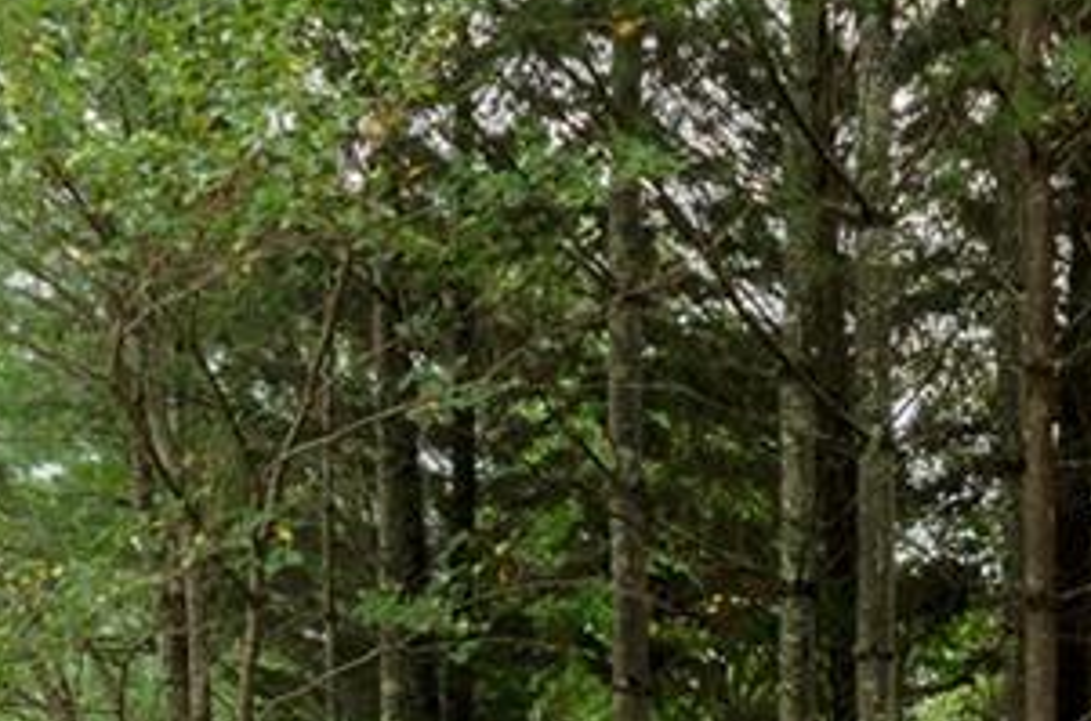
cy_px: 995
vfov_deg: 22.8
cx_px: 555
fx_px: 1542
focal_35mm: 51
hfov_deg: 39.0
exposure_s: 1/125
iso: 200
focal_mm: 10
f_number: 7.1
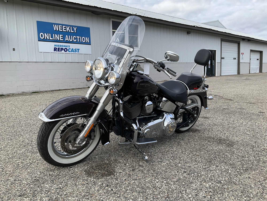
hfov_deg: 61.7
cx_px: 134
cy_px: 100
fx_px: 224
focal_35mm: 29
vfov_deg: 48.2
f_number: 1.8
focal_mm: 3
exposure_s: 1/898
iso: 25
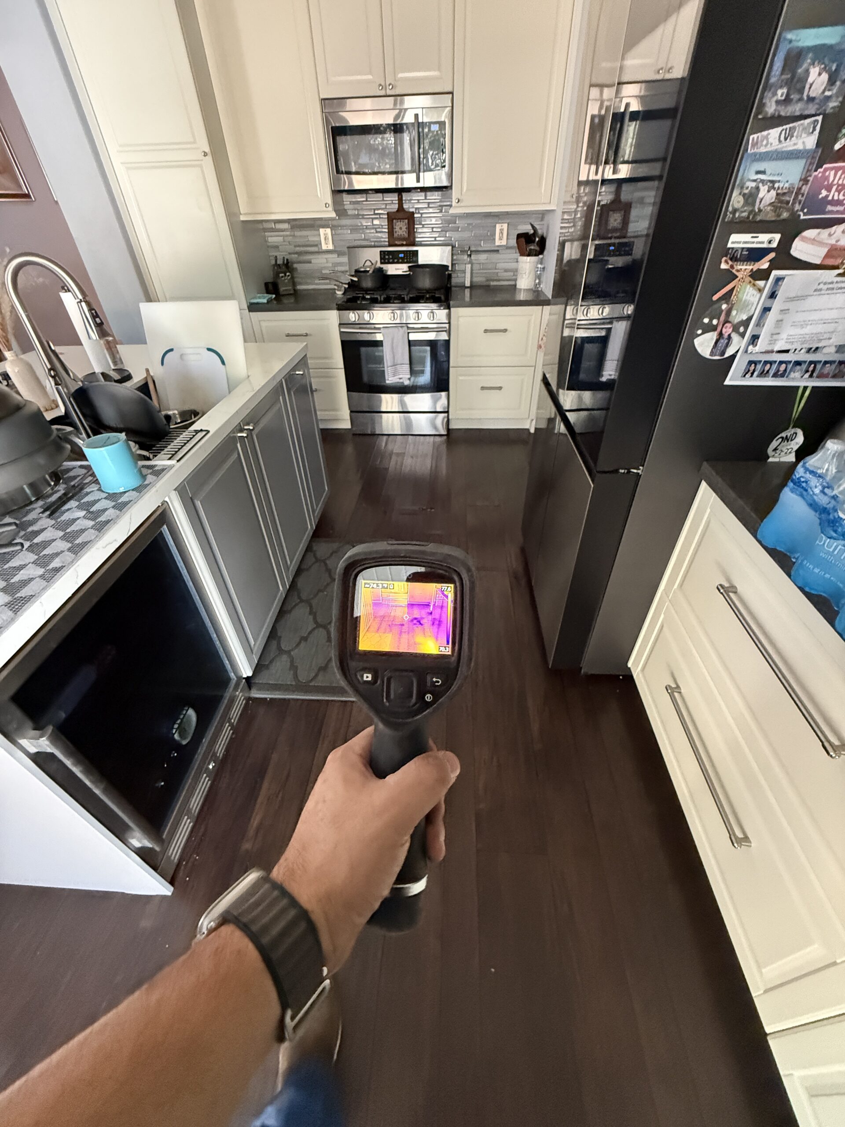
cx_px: 422
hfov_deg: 85.7
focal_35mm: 14
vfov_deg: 102.1
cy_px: 564
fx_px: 456
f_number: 2.2
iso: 1000
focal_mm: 2.22
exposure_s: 1/58
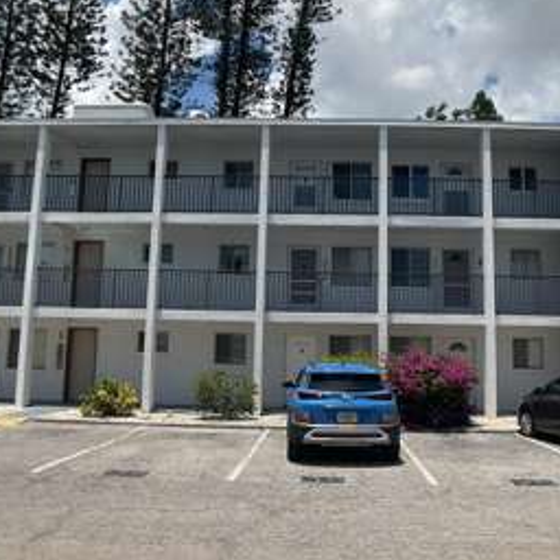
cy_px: 273
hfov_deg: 35.3
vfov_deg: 35.4
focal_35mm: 48
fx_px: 879
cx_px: 322
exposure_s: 1/2959
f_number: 1.8
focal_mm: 3
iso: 16
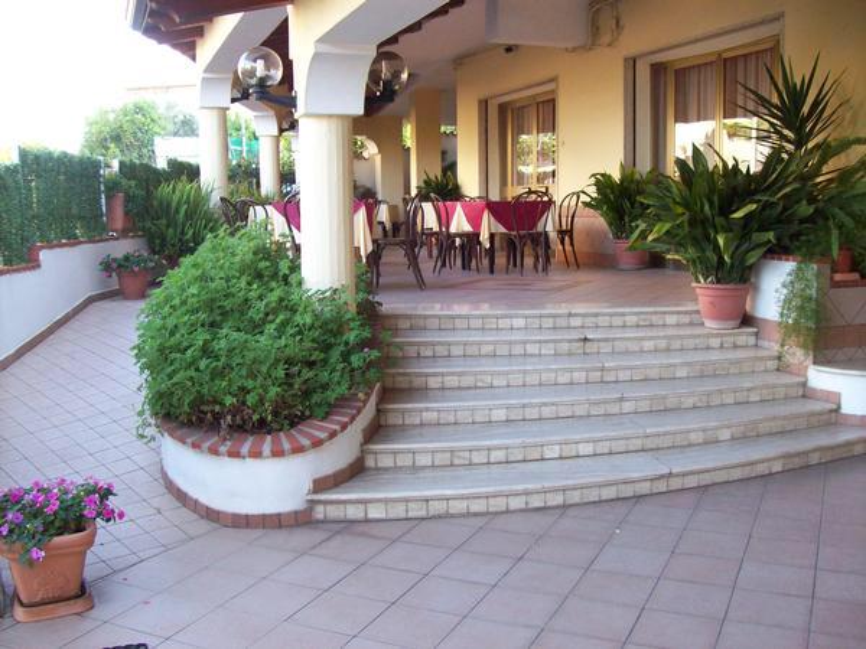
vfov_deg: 39.7
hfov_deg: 51.4
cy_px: 324
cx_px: 433
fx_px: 901
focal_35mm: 36
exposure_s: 1/101
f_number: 2.7
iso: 200
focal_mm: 6
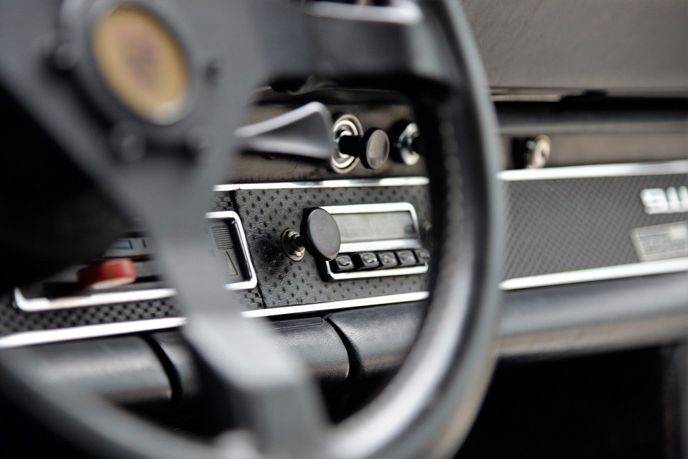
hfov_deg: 17.1
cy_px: 230
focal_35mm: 120
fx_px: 2294
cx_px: 344
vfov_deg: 11.4
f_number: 4
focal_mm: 120
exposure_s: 1/30
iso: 1100
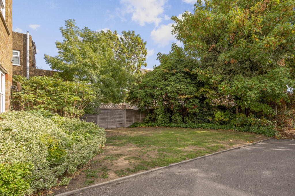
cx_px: 148
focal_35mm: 16
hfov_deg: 98.6
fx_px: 127
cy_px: 98
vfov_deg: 75.4
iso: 200
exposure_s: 1/320
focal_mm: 15.5
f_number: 8
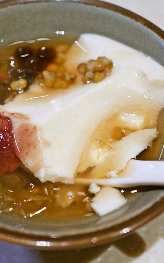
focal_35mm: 71
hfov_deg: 18.3
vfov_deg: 29.0
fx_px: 508
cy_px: 131
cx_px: 49
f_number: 1.8
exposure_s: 1/80
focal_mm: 25
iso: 200
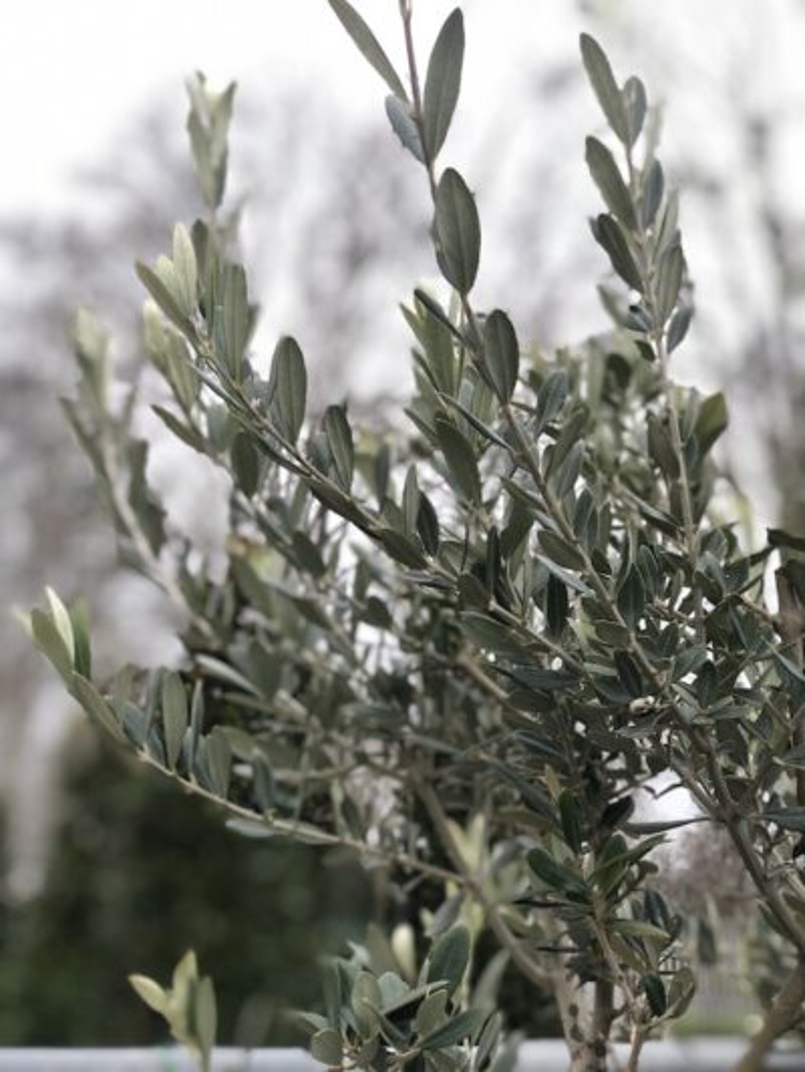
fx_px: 1612
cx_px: 402
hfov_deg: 28.0
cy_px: 536
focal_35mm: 52
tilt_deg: +14.7
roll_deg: -0.2
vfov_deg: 36.8
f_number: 2.4
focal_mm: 6
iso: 25
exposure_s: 1/120
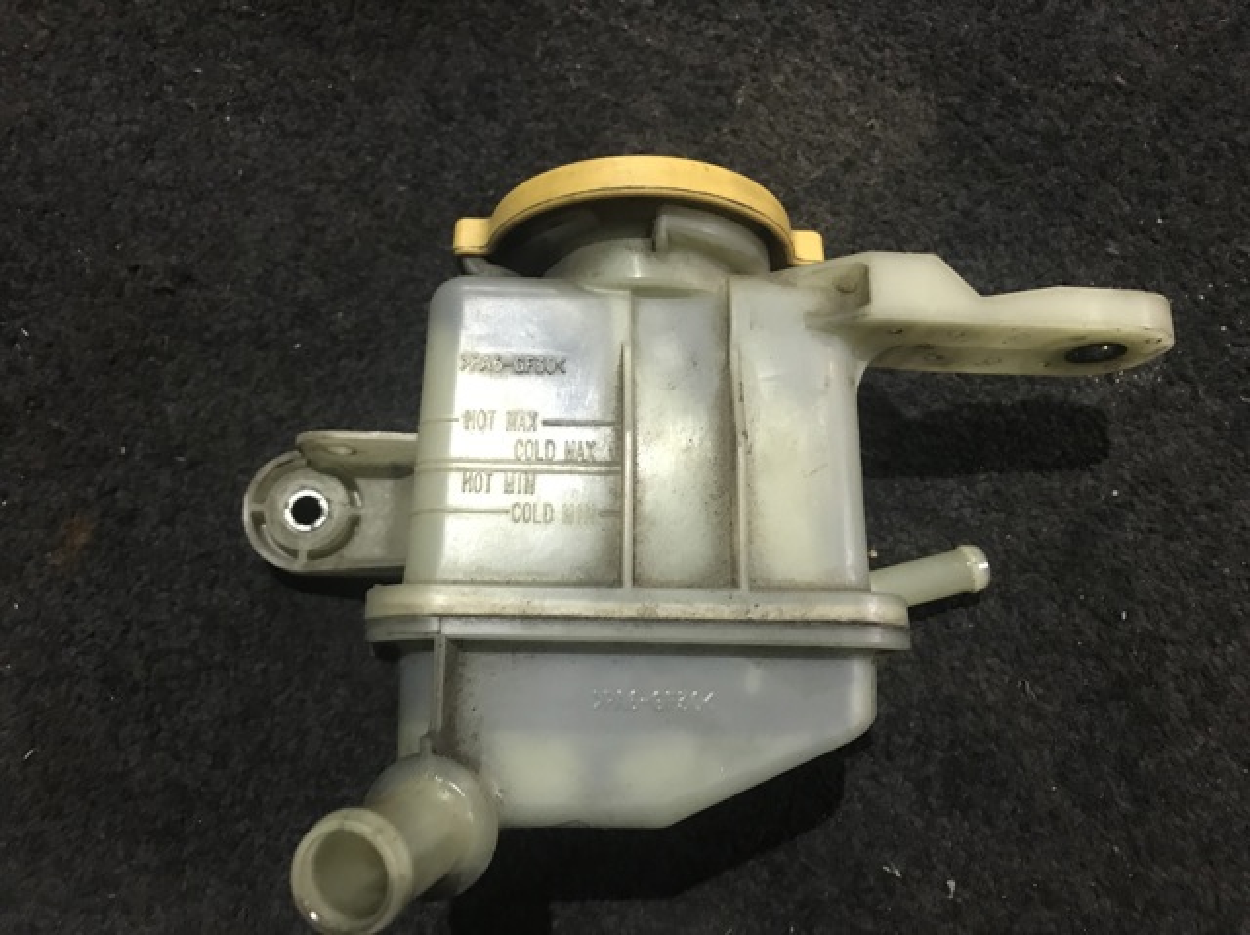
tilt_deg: -81.7
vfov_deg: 49.7
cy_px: 468
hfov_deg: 63.5
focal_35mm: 28
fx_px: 1010
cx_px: 625
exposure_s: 1/9
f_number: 1.8
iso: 100
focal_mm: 3.99
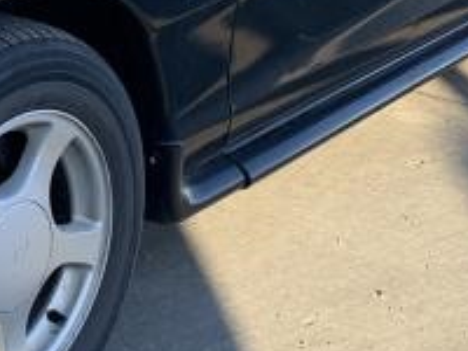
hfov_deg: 17.7
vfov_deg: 14.0
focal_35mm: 104
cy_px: -2
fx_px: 1406
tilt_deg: -19.4
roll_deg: +2.1
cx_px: -138
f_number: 1.8
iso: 25
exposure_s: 1/200
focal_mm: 4.25
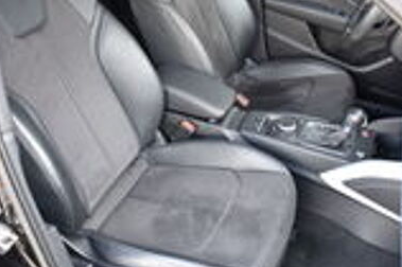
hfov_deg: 50.7
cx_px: 189
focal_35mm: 38
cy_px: 144
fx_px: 424
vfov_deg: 35.0
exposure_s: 1/60
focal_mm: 20
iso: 500
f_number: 4
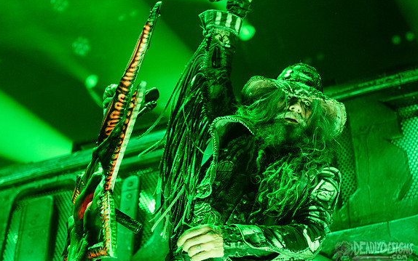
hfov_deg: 27.8
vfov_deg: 17.6
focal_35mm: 74
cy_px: 139
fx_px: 843
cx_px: 217
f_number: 4
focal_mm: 66
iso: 3200
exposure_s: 1/500
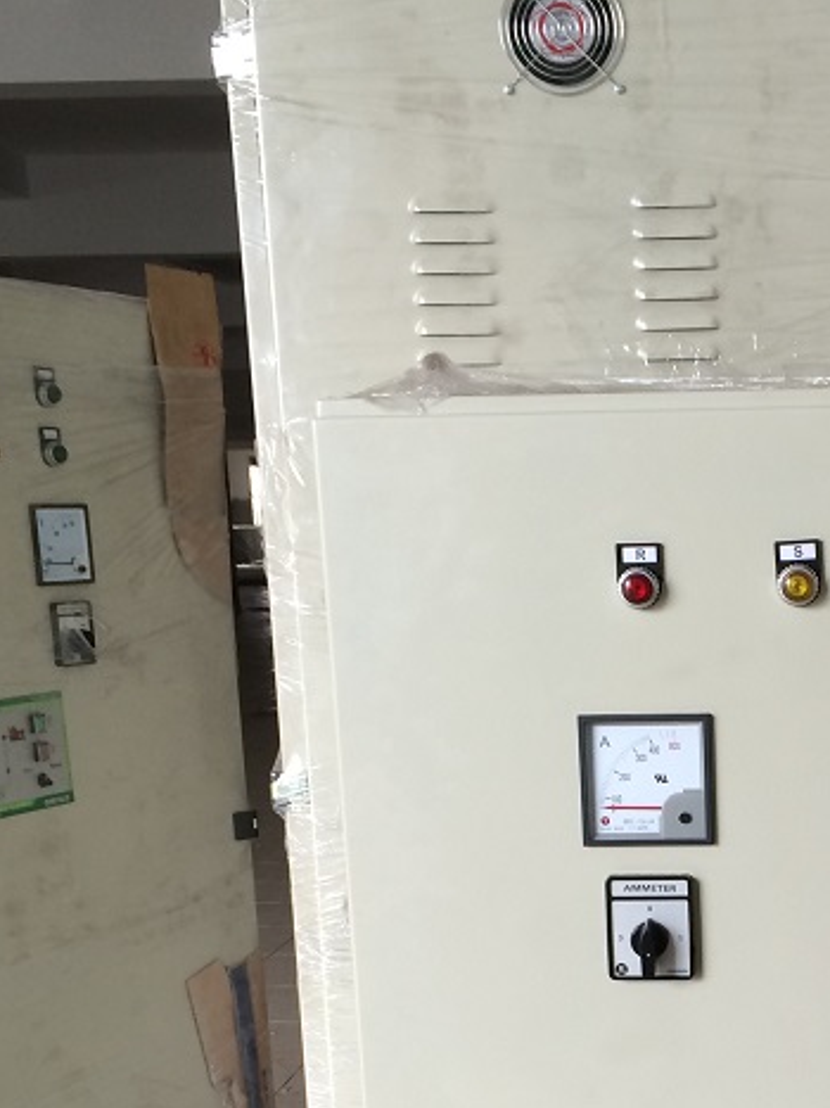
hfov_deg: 22.6
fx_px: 2015
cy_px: 989
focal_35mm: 63
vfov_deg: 29.5
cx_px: 772
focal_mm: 4.12
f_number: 2.2
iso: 40
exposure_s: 1/30
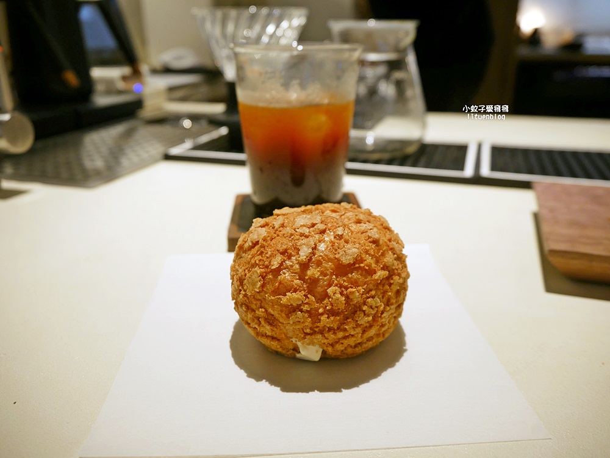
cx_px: 305
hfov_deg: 63.4
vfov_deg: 49.8
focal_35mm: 28
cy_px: 229
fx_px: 494
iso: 250
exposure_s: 1/60
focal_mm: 14
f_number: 3.5
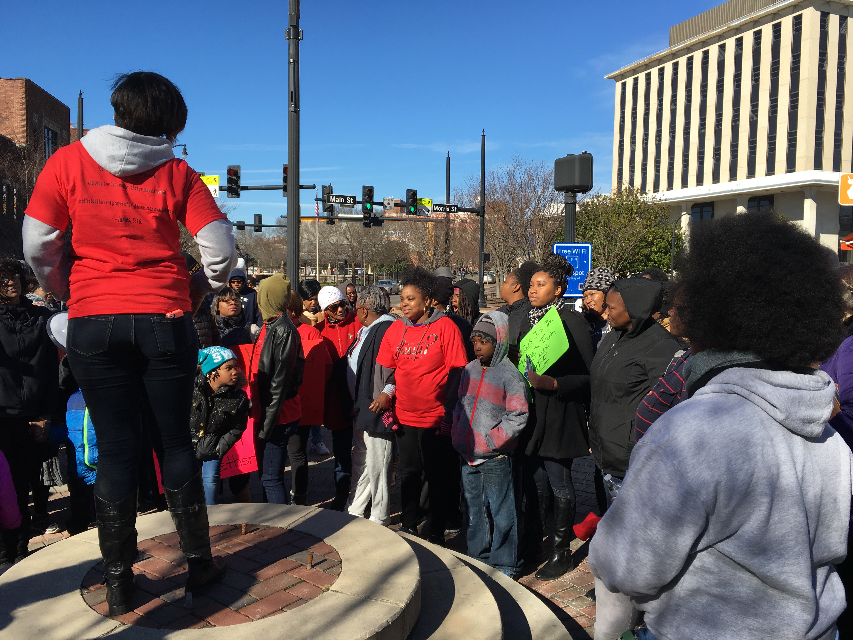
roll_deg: -0.7
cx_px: 426
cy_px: 320
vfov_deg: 48.2
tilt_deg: -2.4
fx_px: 715
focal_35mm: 29
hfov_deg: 61.7
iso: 25
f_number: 2.2
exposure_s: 1/1166
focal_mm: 4.15
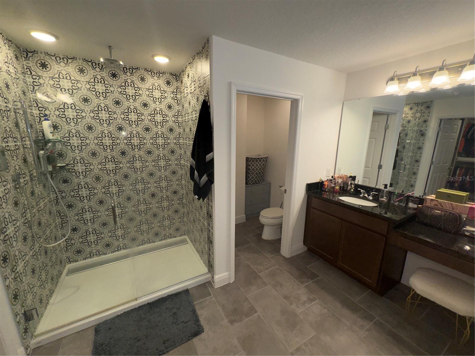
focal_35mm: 14
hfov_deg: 102.1
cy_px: 178
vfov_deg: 85.7
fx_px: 192
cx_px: 238
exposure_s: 1/122
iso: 50
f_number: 2.2
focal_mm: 2.22
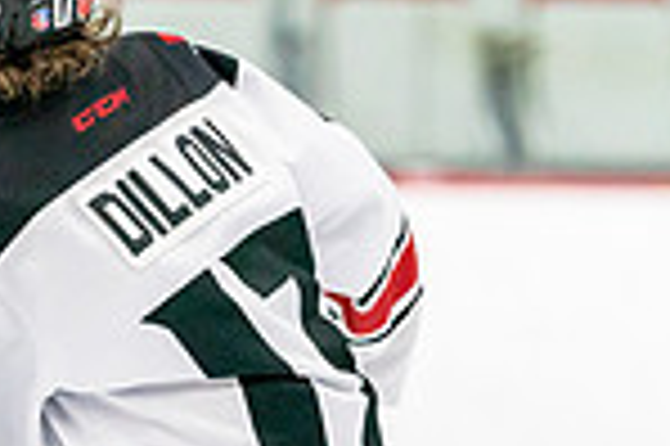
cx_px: 81
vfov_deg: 1.8
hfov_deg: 2.7
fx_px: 14463
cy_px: 637
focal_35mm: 778
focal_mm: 200
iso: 3200
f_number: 2.8
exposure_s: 1/1250
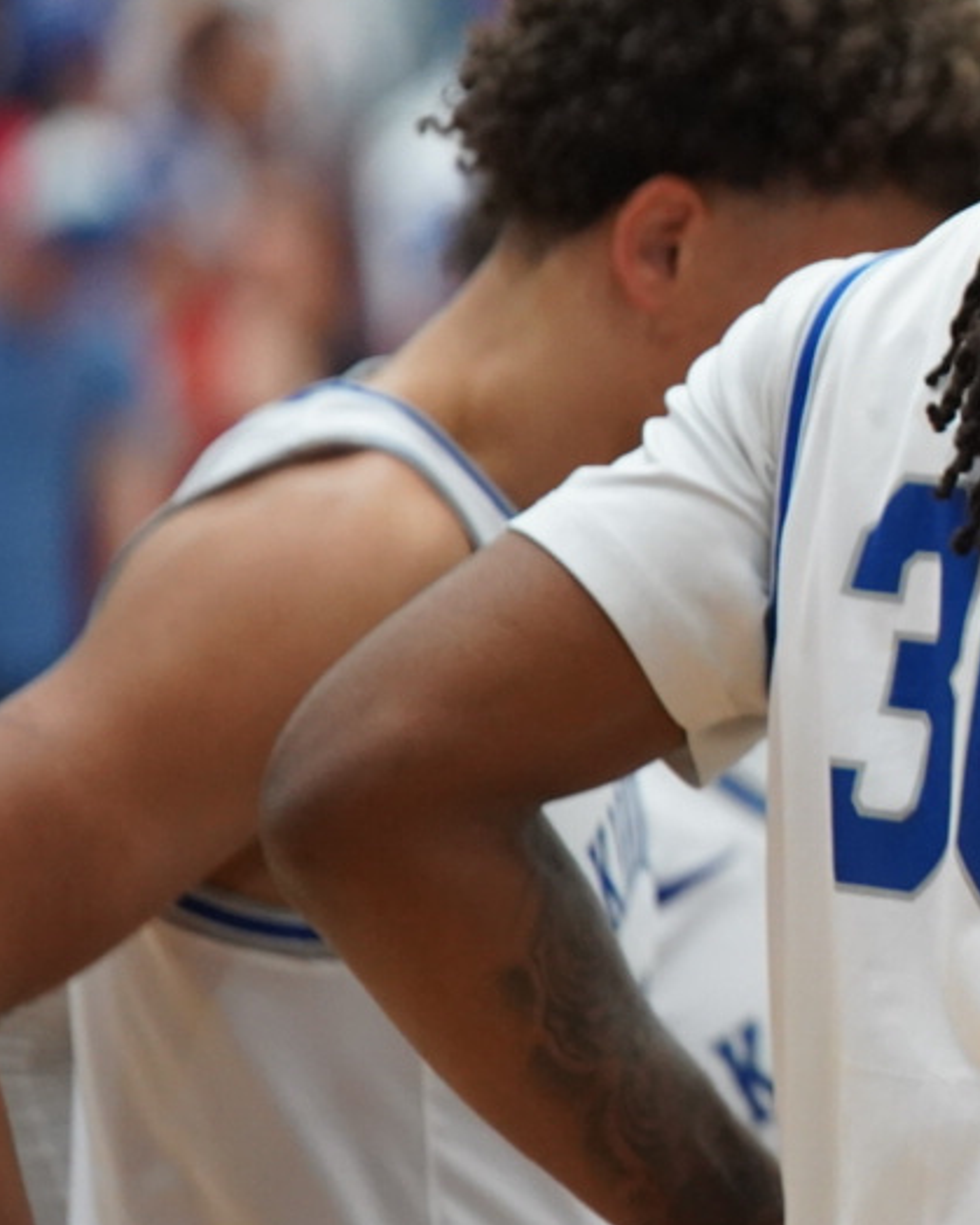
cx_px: 1843
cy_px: 311
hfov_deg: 2.7
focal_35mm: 579
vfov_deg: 3.3
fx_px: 20998
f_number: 2.8
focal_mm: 200
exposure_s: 1/500
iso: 4000
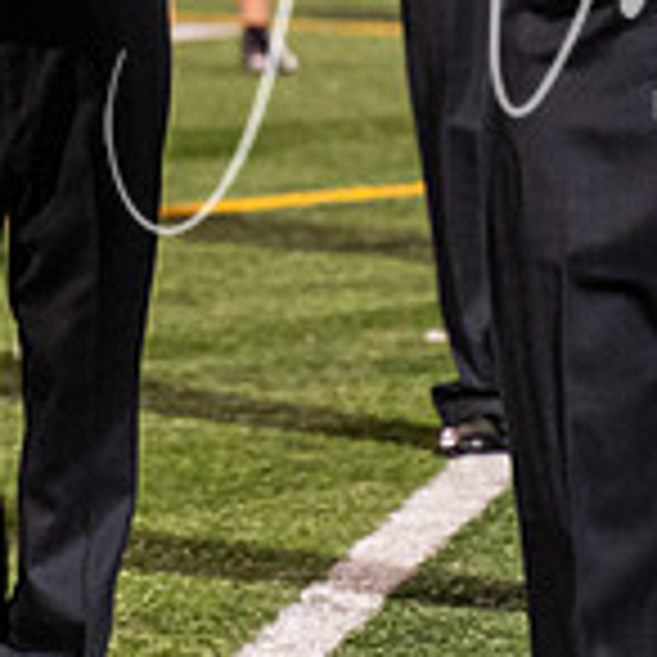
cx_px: 576
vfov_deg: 2.6
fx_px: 14516
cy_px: -145
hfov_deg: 2.6
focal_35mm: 676
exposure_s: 1/200
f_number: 4
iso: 3200
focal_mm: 150
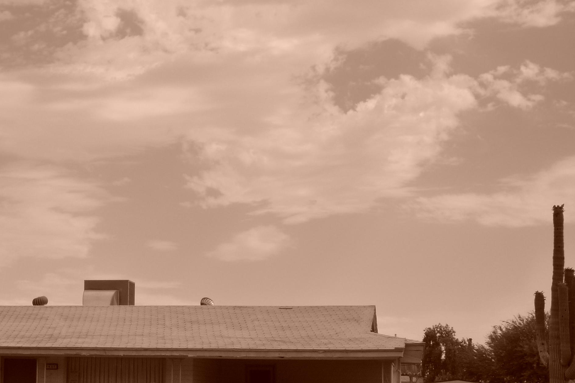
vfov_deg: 17.5
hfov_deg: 25.7
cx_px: 145
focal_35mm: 78
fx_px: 1246
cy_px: 240
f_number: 5
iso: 125
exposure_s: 1/800
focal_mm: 8.2
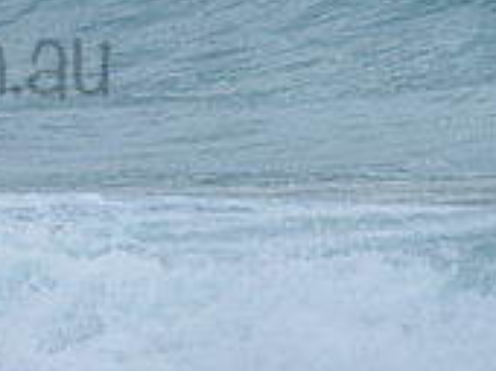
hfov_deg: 1.0
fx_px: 28803
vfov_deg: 0.7
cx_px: -196
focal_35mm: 2013
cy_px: -98
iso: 640
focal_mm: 500
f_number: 5.6
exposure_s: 1/1250
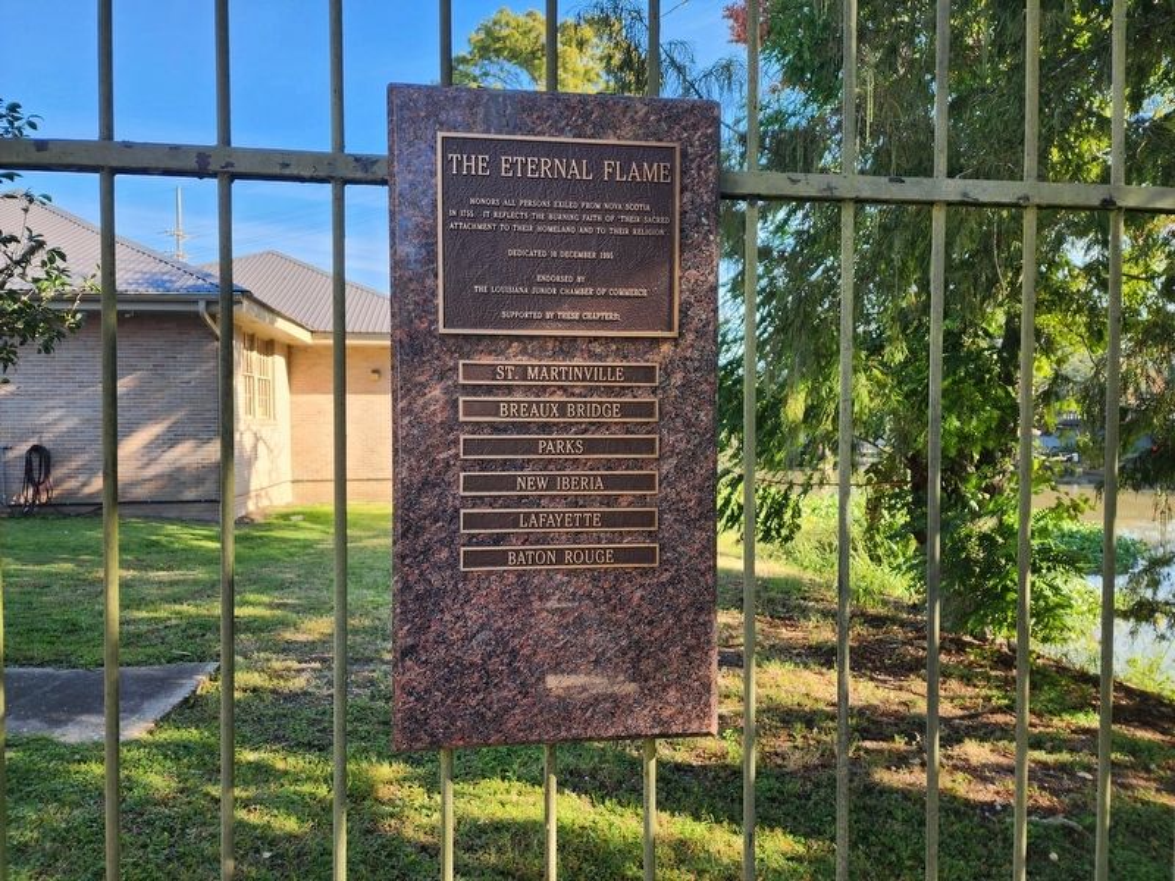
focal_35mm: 23
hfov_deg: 73.9
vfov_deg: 58.9
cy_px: 440
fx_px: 781
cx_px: 588
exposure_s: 1/169
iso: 12
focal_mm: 6.4
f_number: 1.8
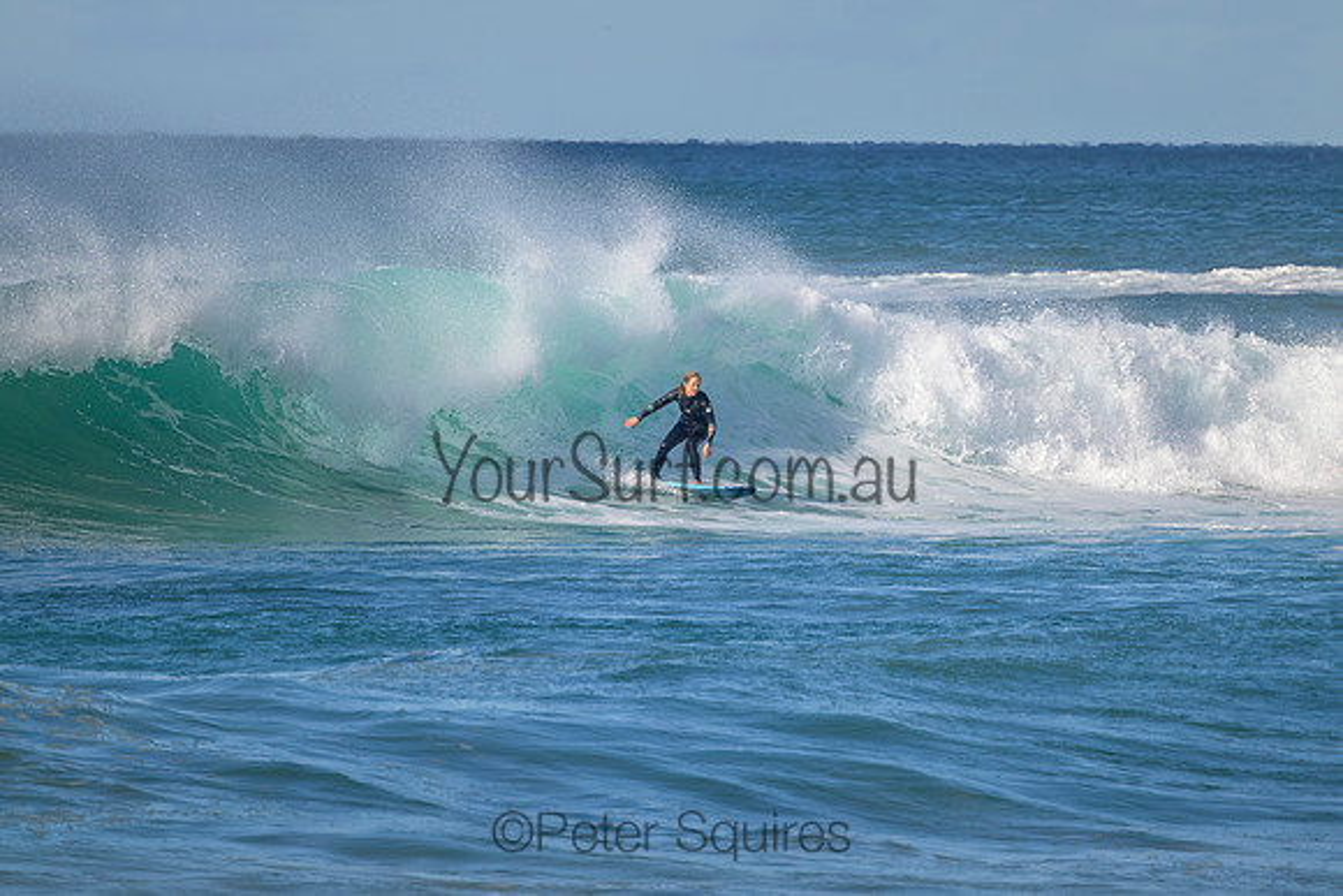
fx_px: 31093
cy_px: 448
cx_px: 672
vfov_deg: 1.7
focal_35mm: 833
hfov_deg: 2.5
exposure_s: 1/2000
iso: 1000
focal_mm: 800
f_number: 11
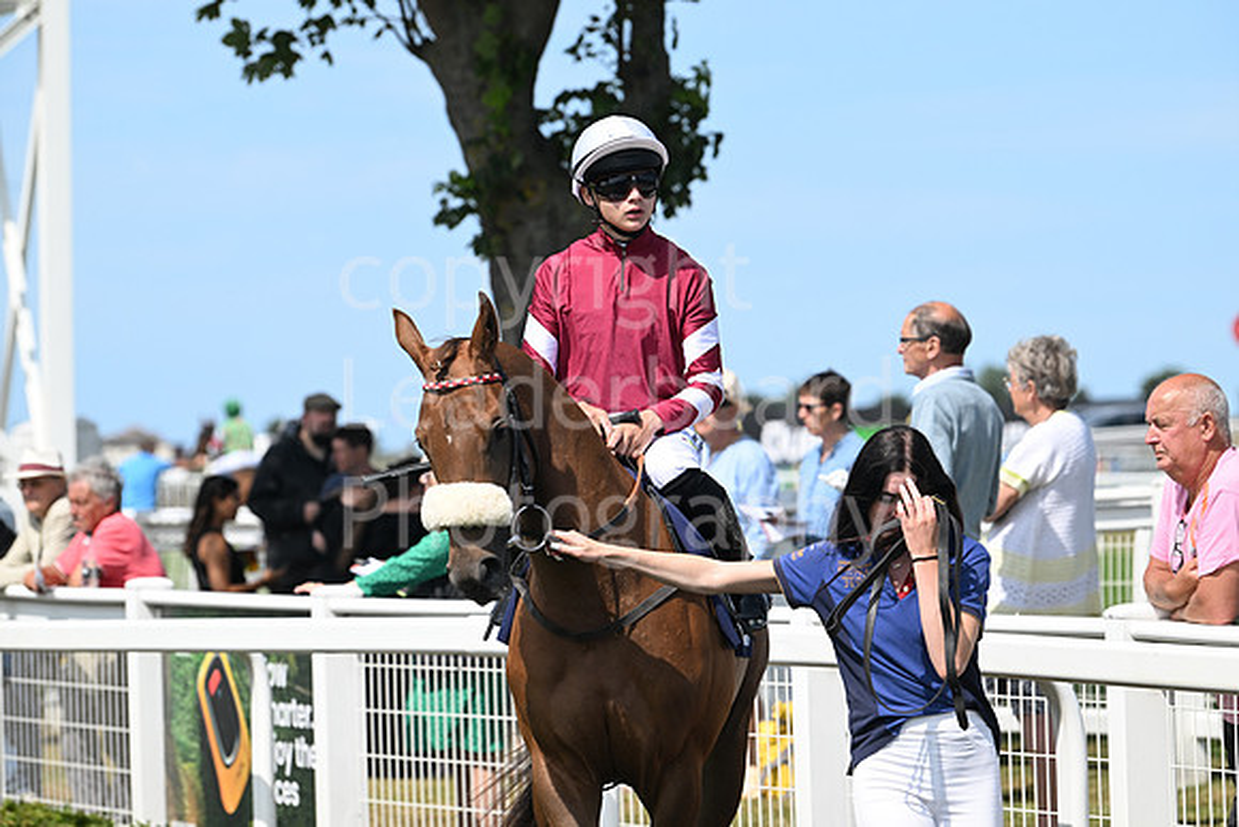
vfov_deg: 6.9
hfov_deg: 10.3
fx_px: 6885
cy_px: 414
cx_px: 620
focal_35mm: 200
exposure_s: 1/2000
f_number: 5.6
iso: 400
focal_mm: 200
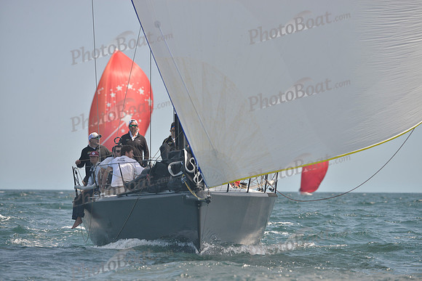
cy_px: 140
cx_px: 211
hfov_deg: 5.9
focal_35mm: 350
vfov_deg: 3.9
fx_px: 4104
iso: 280
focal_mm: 350
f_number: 6.3
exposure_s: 1/1250
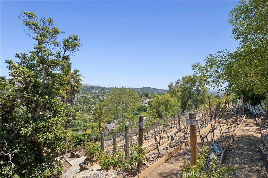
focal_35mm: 18
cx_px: 134
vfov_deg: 67.3
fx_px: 134
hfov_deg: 90.0
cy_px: 89
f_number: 9
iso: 100
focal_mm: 18
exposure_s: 1/80
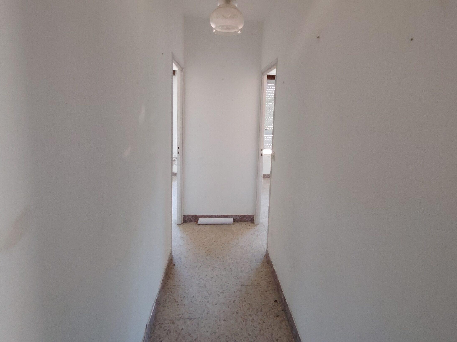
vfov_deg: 65.7
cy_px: 147
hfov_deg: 81.7
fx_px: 264
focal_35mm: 20
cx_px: 238
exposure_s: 1/50
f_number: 2.2
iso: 359
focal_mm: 1.43
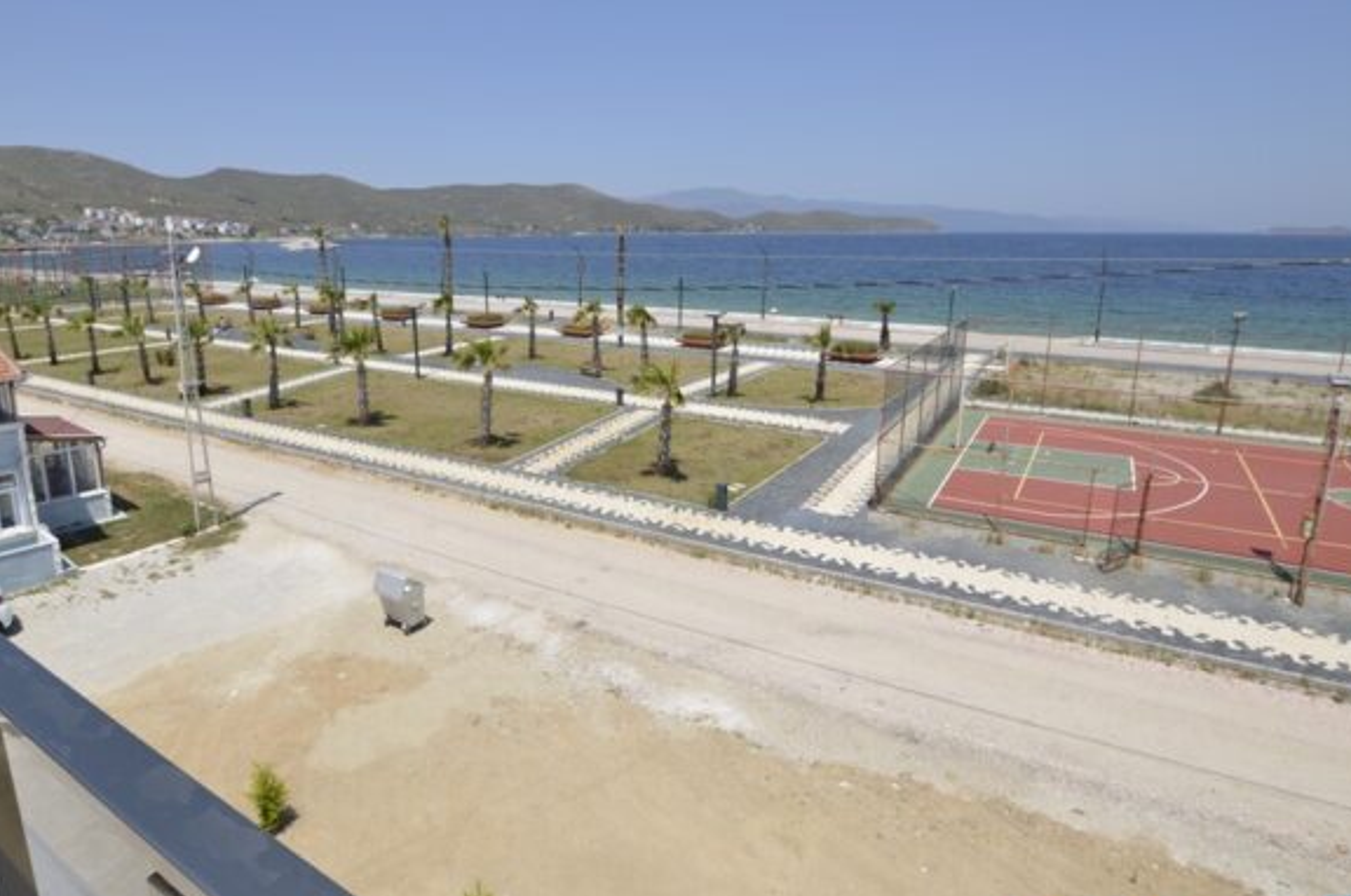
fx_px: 749
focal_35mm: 20
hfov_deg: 83.3
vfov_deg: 61.6
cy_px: 405
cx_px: 558
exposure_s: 1/250
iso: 100
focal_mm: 10
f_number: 8
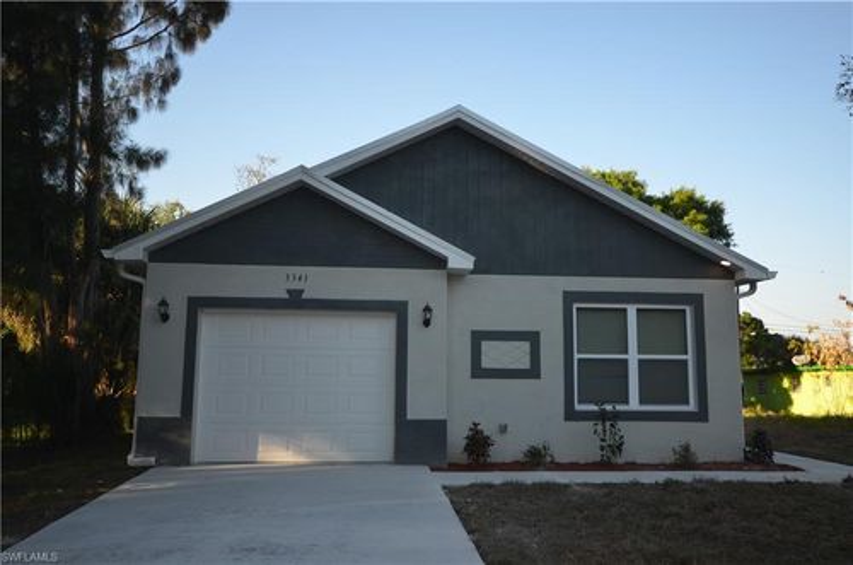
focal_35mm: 30
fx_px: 709
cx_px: 426
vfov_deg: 43.4
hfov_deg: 62.0
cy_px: 282
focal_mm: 20
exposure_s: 1/125
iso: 125
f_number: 5.6
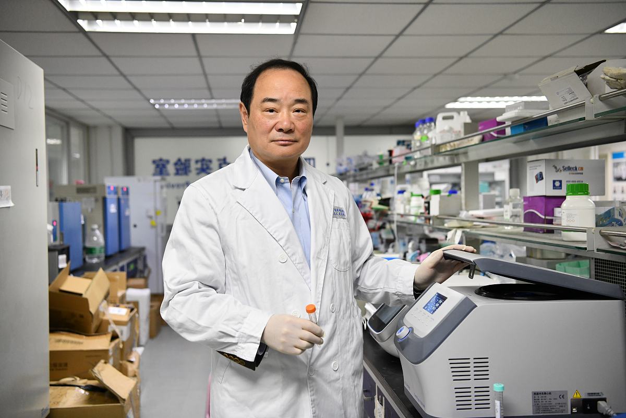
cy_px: 209
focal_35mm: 38
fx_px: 661
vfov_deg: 35.1
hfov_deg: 50.7
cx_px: 313
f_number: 3.2
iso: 1600
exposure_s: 1/125
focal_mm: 38
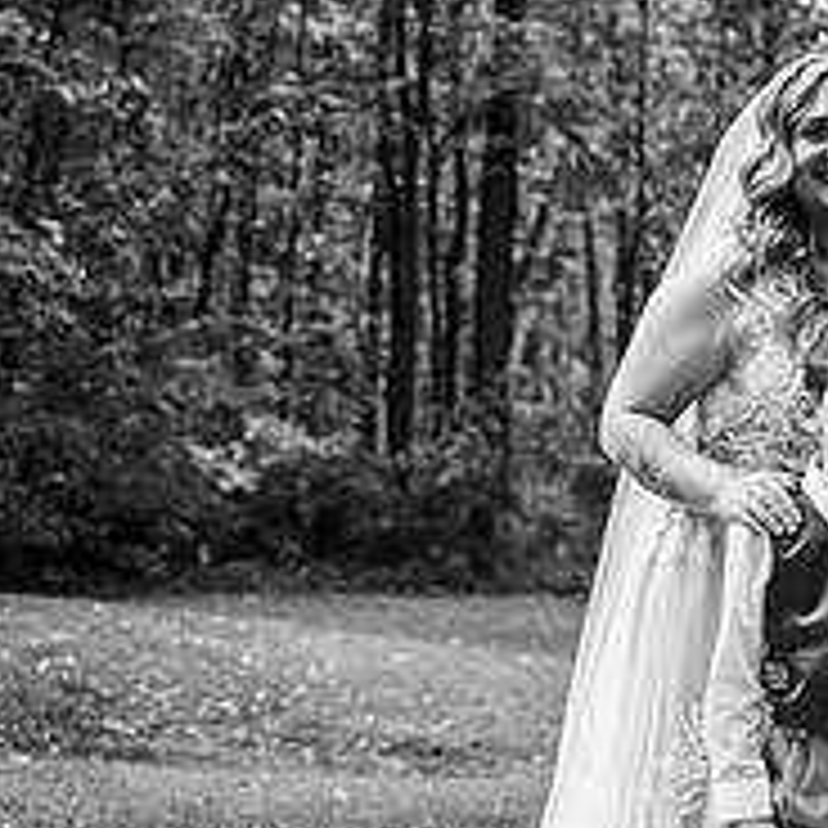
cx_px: 1004
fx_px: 2760
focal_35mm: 102
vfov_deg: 17.0
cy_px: 506
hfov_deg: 16.3
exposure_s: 1/400
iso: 200
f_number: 2.8
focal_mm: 38
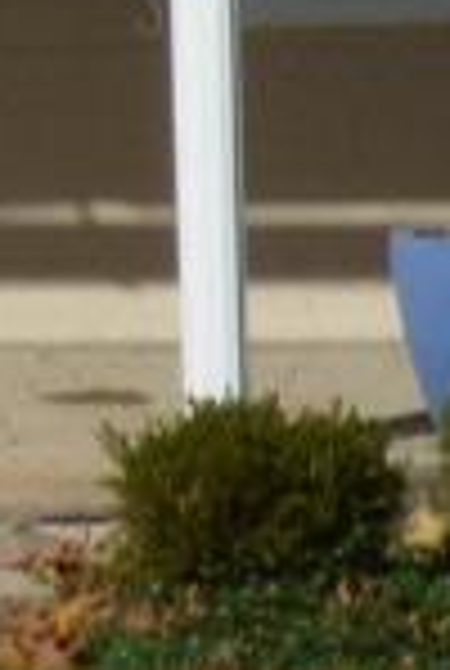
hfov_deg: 2.7
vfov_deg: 4.0
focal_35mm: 501
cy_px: -1304
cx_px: -882
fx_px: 9350
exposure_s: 1/2000
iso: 100
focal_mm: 8.68
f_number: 3.8
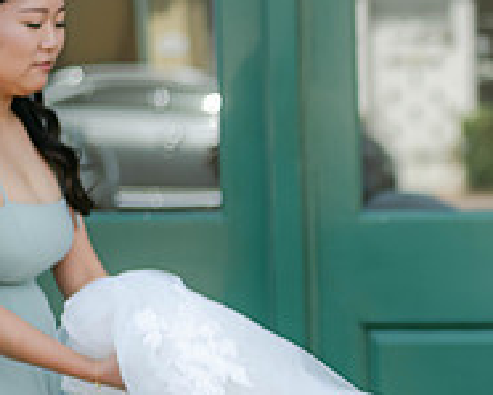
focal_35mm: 146
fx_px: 2131
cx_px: 636
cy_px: 294
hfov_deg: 12.8
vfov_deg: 10.6
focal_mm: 50
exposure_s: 1/800
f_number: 2
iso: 100
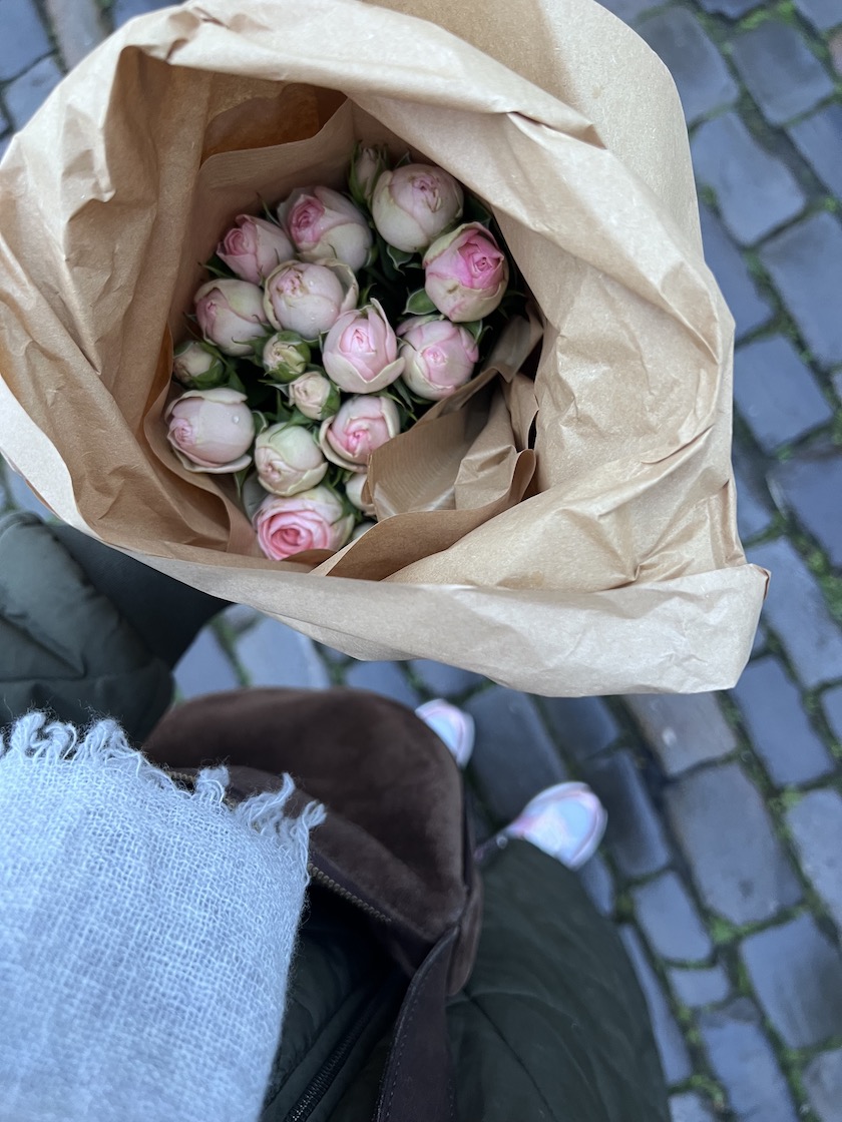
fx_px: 843
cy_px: 561
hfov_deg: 53.1
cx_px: 421
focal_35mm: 26
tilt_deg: -80.1
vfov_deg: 67.3
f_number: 1.5
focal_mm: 5.7
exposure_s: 1/50
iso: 200
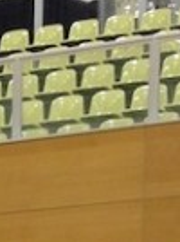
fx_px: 1760
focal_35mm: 253
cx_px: -295
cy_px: 672
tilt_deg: -6.4
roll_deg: +1.0
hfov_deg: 5.6
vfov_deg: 7.2
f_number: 2.4
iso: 80
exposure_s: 1/20
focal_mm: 4.12
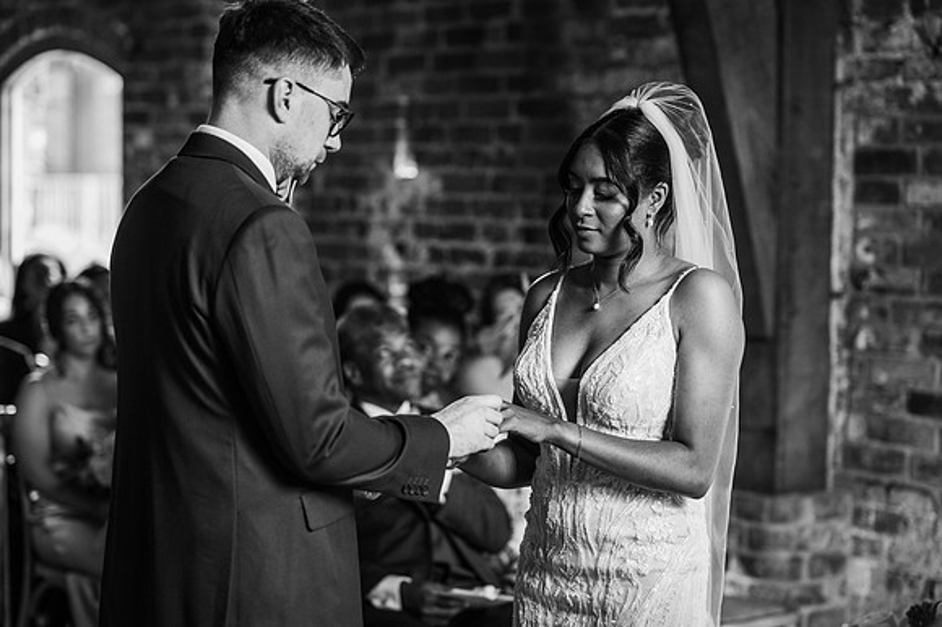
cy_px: 314
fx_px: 2223
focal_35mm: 85
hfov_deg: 23.9
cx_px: 471
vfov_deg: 16.1
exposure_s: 1/200
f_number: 2.5
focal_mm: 85
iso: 1000
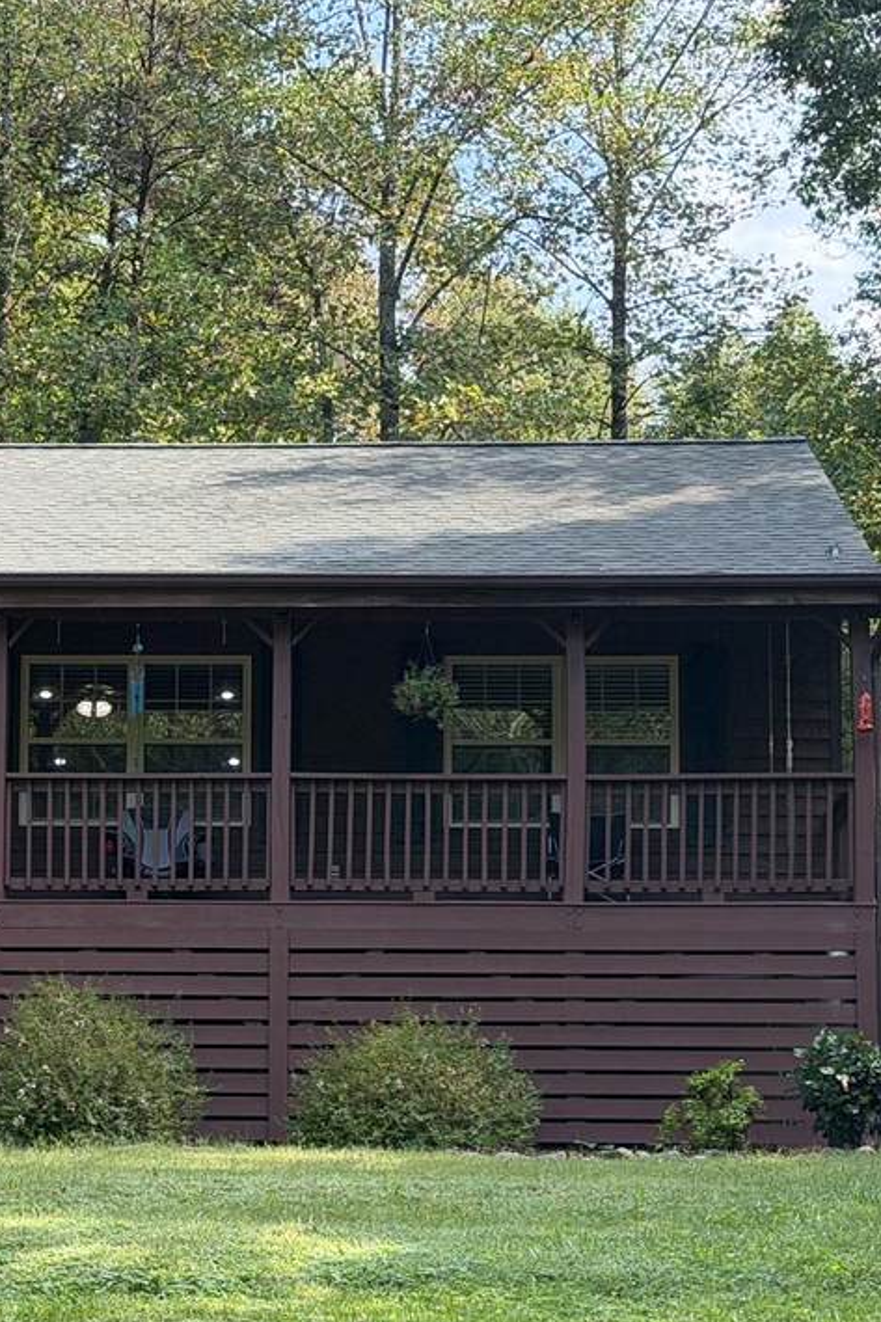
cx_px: 197
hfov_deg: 15.1
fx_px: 3305
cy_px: 803
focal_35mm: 90
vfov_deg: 22.6
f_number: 1.78
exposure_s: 1/687
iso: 100
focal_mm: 6.76
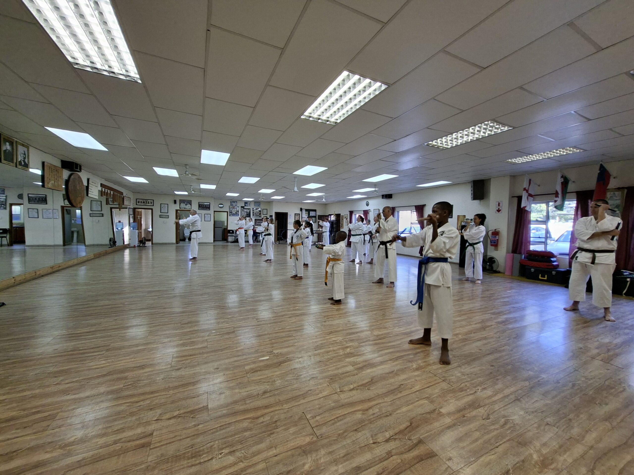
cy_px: 238
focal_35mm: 13
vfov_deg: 89.9
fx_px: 238
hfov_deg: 106.2
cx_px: 317
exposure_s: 1/50
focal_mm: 1.74
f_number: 2.2
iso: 50
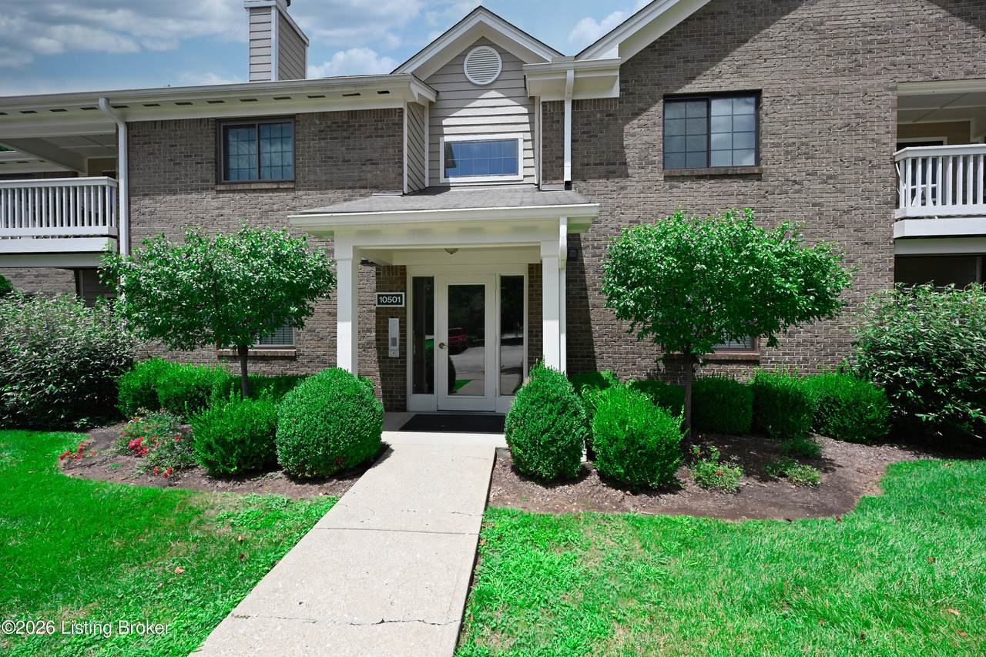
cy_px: 328
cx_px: 493
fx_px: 383
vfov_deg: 81.2
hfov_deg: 104.3
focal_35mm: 14
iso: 110
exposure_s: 1/250
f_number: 5.6
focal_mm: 14
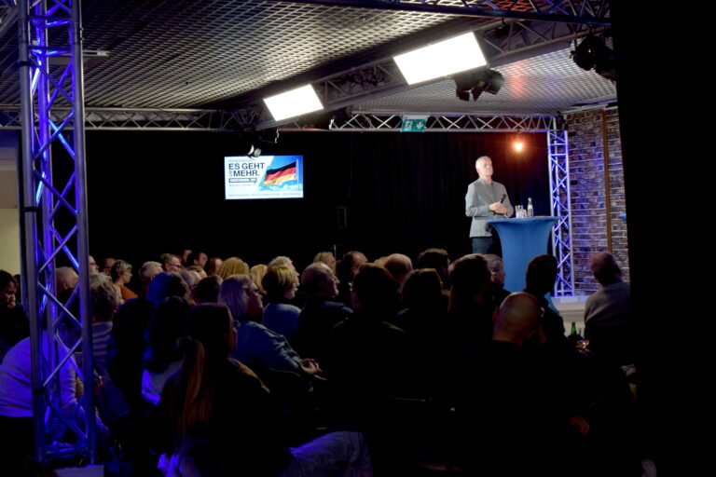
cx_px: 358
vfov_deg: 25.8
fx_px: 1044
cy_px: 238
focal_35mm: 52
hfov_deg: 37.9
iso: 800
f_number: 4.5
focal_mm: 35
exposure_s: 1/50
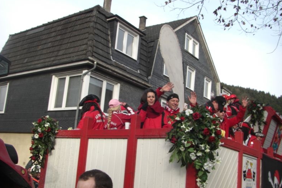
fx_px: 313
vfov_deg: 33.4
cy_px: 102
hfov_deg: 48.5
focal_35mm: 40
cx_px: 141
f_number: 4.6
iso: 64
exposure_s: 1/125
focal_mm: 6.3
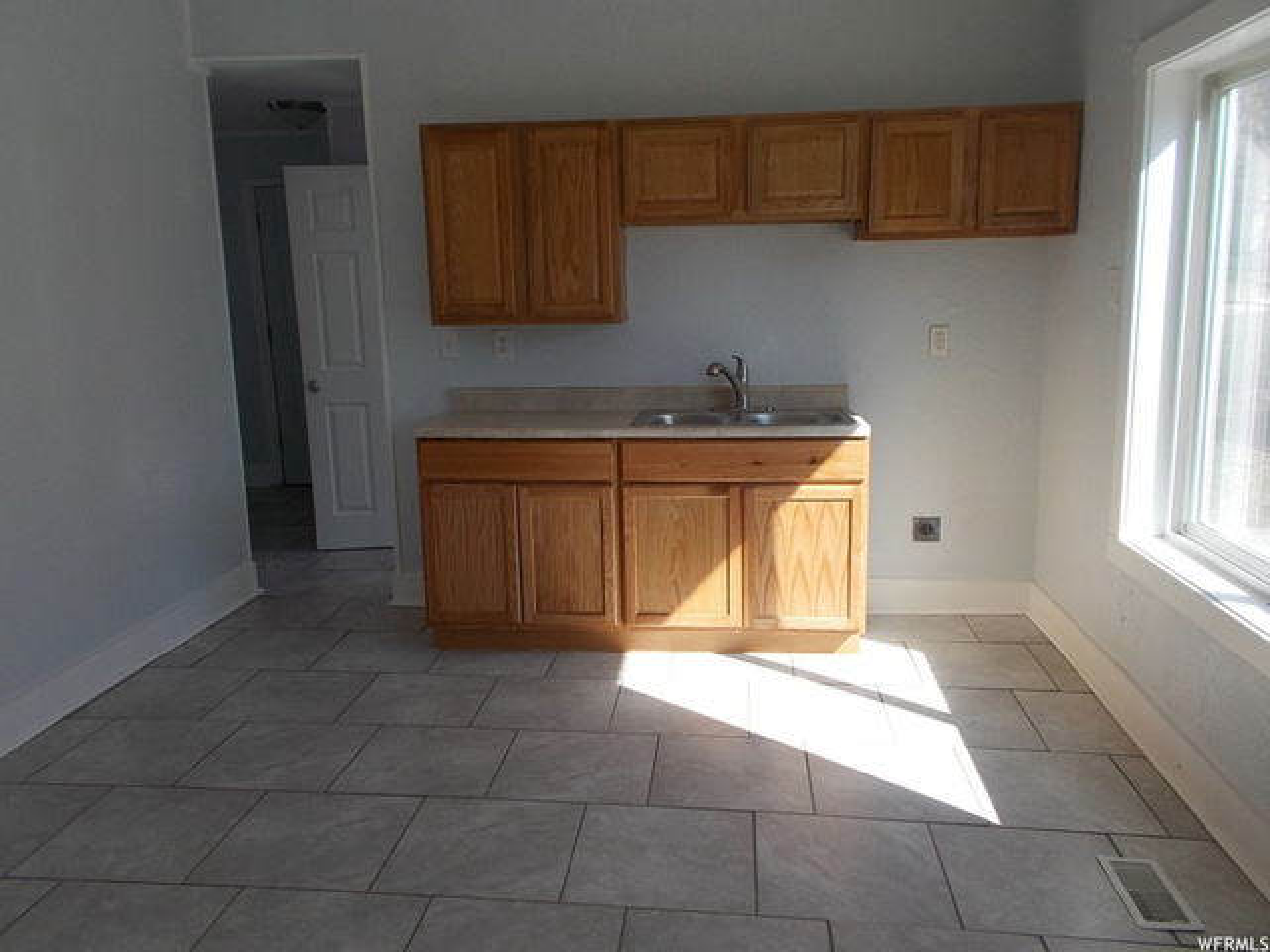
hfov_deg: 67.3
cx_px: 635
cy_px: 476
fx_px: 954
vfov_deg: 53.1
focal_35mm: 26
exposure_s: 1/160
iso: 80
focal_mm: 4.6
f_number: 3.2
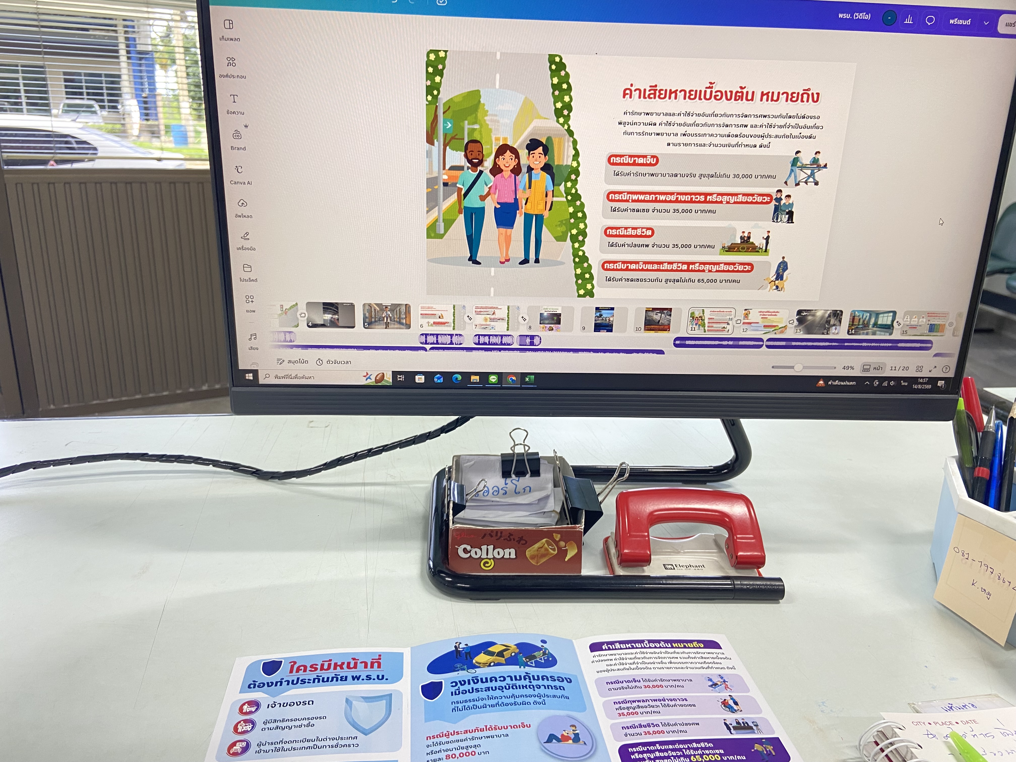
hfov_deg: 67.3
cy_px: 381
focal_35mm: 26
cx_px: 508
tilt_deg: -18.0
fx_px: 763
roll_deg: -2.1
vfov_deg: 53.1
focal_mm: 4.25
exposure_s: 1/50
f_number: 1.8
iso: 80
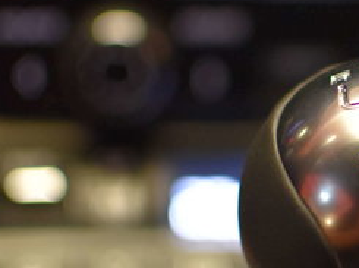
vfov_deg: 9.3
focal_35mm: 159
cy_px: 107
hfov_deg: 12.3
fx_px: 1641
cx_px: 399
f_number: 1.8
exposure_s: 1/60
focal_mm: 35
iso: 1100
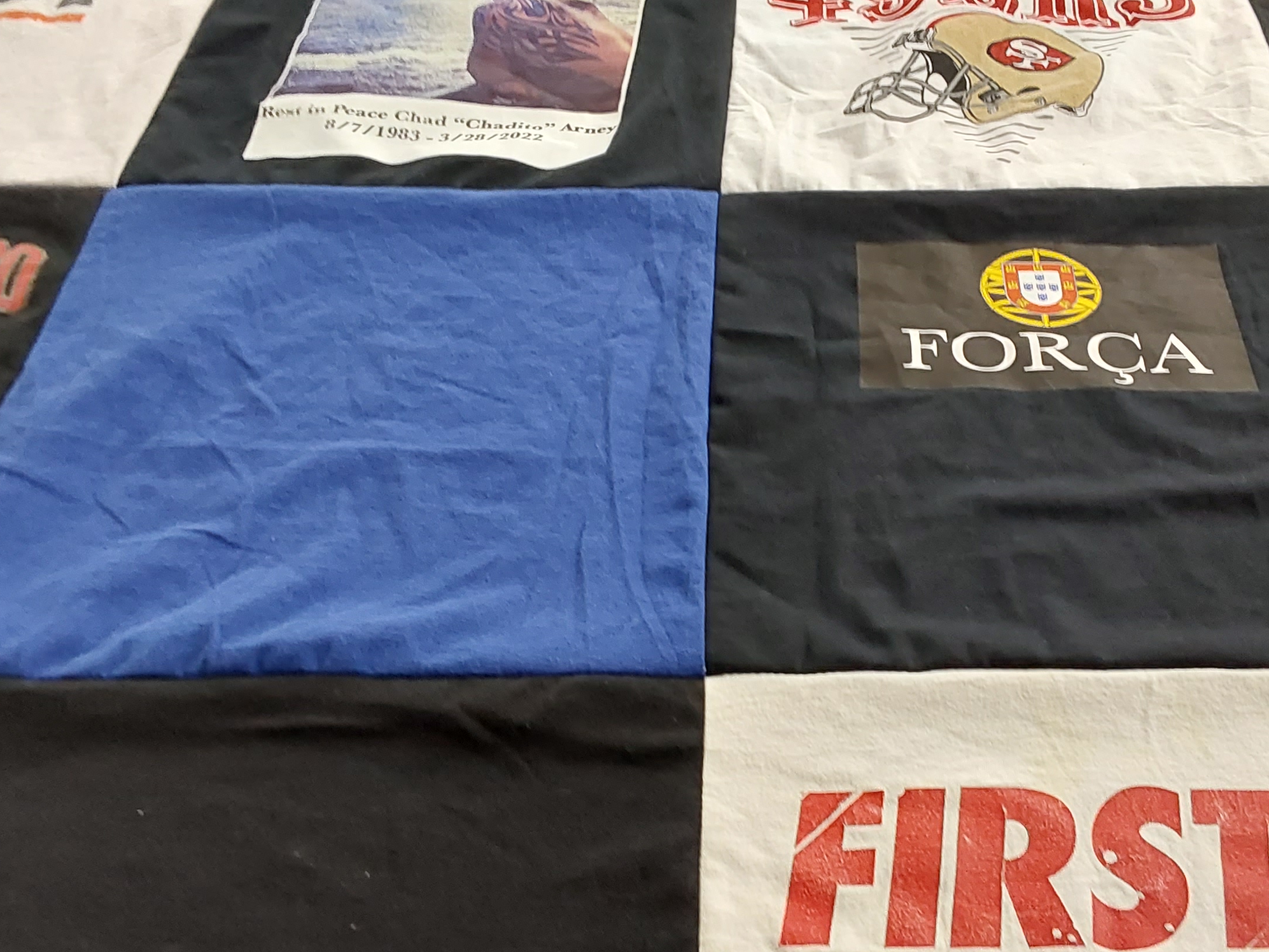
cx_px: 748
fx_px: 1540
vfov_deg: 34.3
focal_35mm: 42
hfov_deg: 44.6
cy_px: 499
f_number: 1.9
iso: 200
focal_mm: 2.91
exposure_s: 1/60
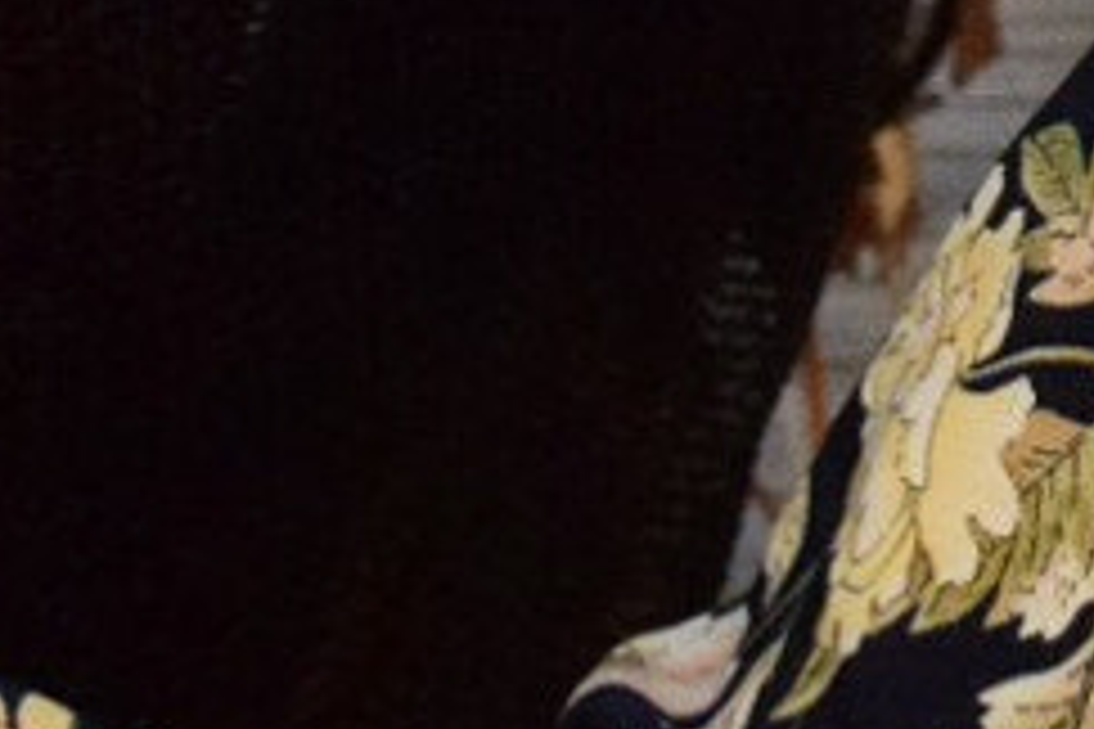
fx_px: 8092
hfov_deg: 7.6
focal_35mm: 266
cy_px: -371
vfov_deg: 5.1
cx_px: 1760
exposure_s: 1/640
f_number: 13
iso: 2000
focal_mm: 27
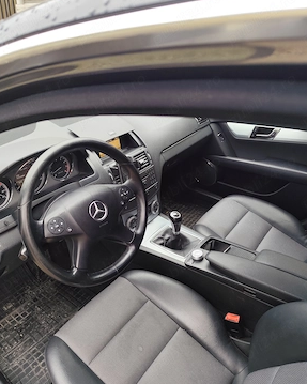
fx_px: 284
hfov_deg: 56.8
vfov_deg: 68.1
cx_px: 149
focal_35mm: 25
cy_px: 200
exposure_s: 1/100
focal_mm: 6.19
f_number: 1.65
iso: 80
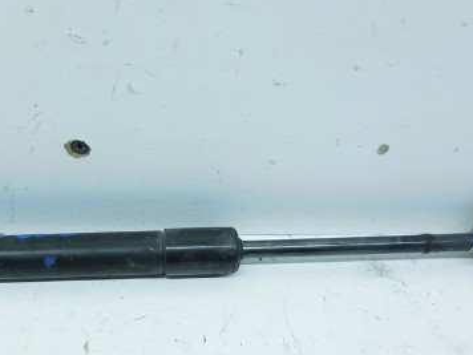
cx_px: 166
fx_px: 615
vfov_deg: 32.2
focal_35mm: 45
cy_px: 186
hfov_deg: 41.6
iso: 125
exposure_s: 1/80
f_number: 3.3
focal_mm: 4.5
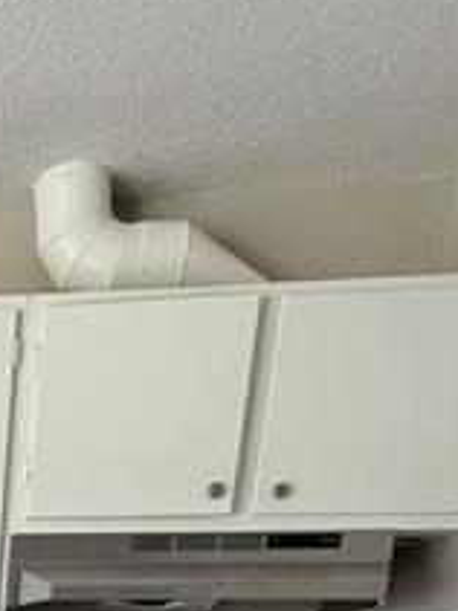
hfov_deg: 22.2
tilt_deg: -13.2
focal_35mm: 51
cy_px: 906
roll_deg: -1.3
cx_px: -275
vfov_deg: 27.0
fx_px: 901
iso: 160
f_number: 2.2
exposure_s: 1/99
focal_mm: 2.22
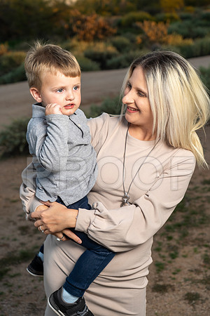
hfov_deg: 22.6
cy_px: 158
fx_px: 525
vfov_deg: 33.4
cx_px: 105
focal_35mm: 60
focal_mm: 60
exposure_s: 1/160
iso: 100
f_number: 5
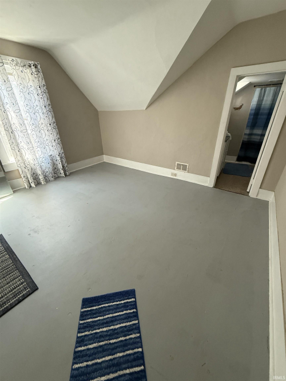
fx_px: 154
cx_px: 143
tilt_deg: -25.4
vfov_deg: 102.1
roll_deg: +0.5
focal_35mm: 14
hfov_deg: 85.7
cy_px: 190
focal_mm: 2.22
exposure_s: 1/73
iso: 320
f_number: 2.2
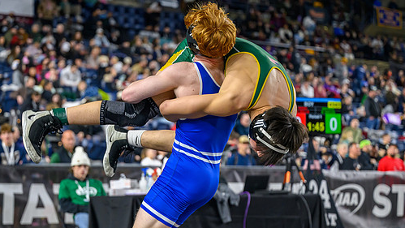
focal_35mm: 97
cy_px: 121
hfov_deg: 22.0
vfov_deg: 12.5
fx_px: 1042
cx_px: 200
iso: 2500
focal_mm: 70
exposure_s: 1/800
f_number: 2.8
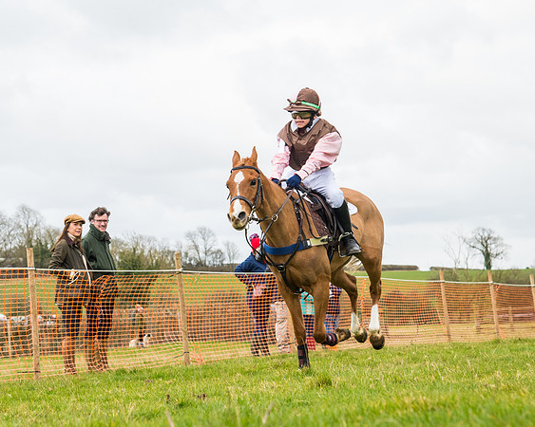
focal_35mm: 112
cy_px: 140
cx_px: 169
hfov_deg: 17.1
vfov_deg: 13.7
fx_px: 1774
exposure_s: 1/1000
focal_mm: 70
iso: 1000
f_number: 5
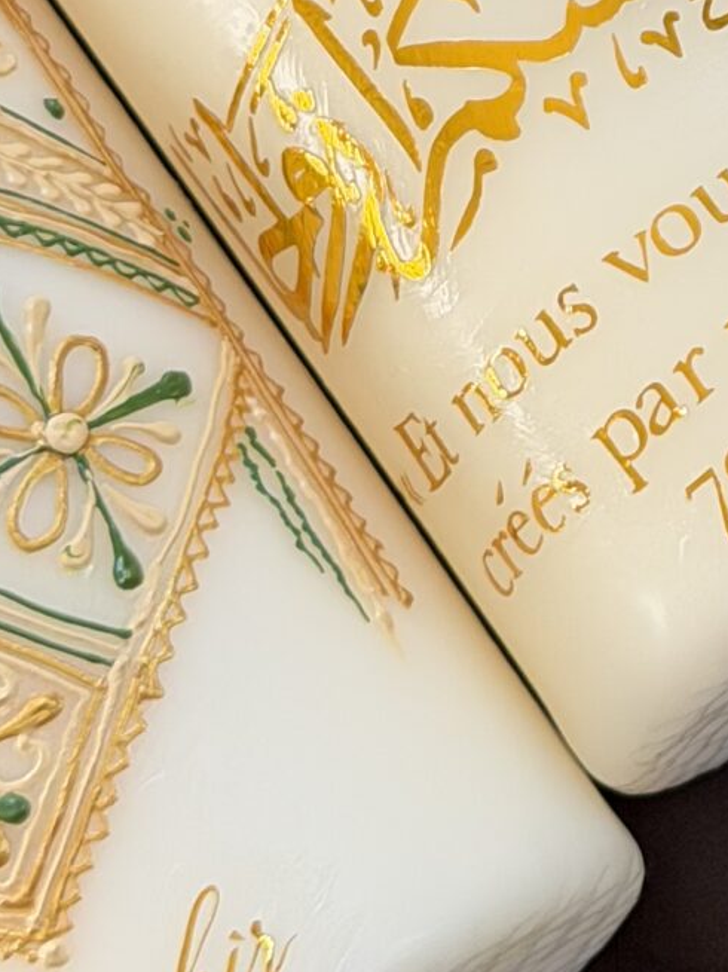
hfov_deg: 7.6
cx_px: 1351
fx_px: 5275
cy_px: -312
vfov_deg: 10.3
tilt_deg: -75.5
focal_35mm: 188
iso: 64
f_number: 1.78
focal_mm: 6.76
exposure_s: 1/396
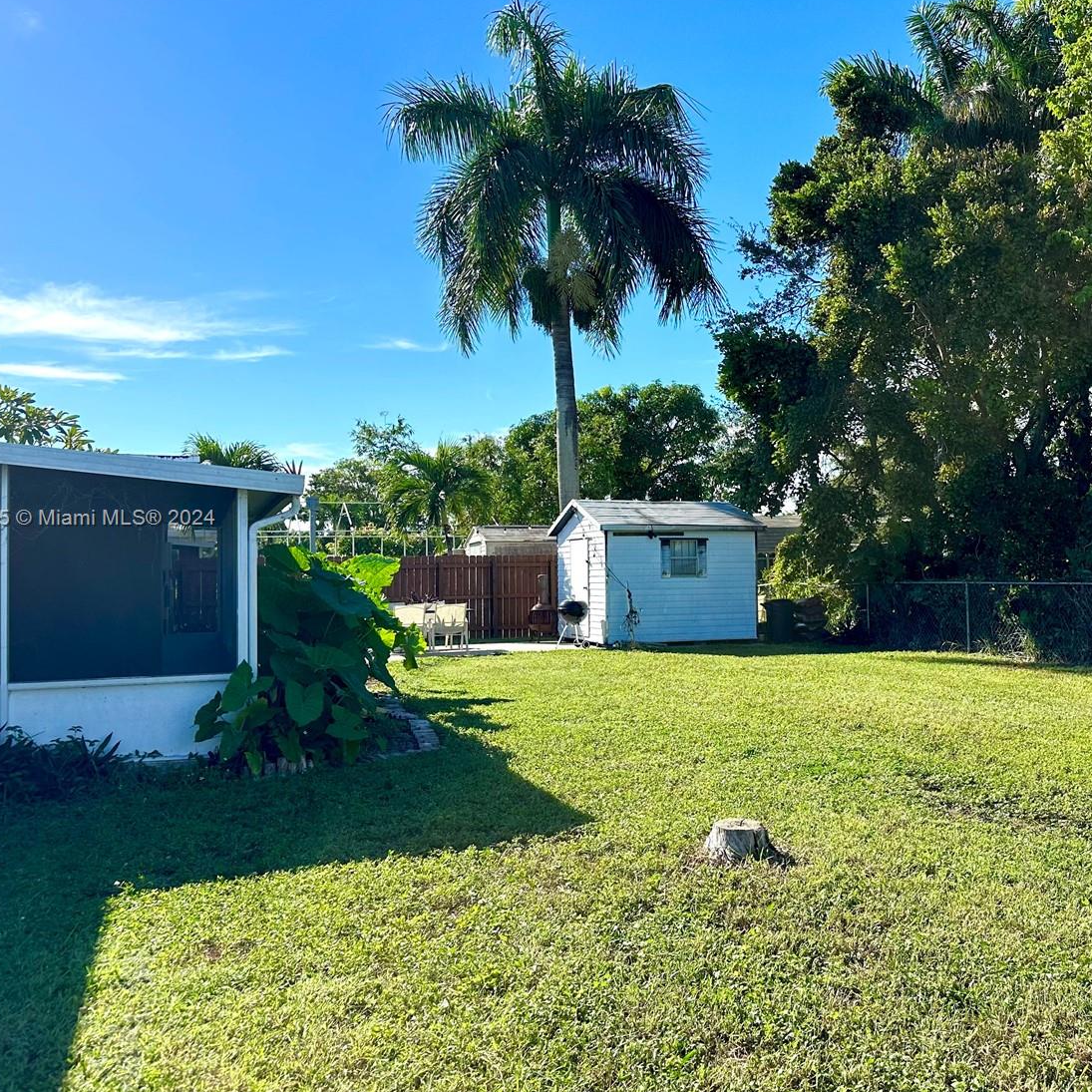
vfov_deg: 52.5
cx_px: 694
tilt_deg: +3.2
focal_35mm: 31
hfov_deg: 51.9
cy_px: 520
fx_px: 1106
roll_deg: +0.8
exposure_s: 1/3155
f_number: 1.78
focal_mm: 6.86
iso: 80
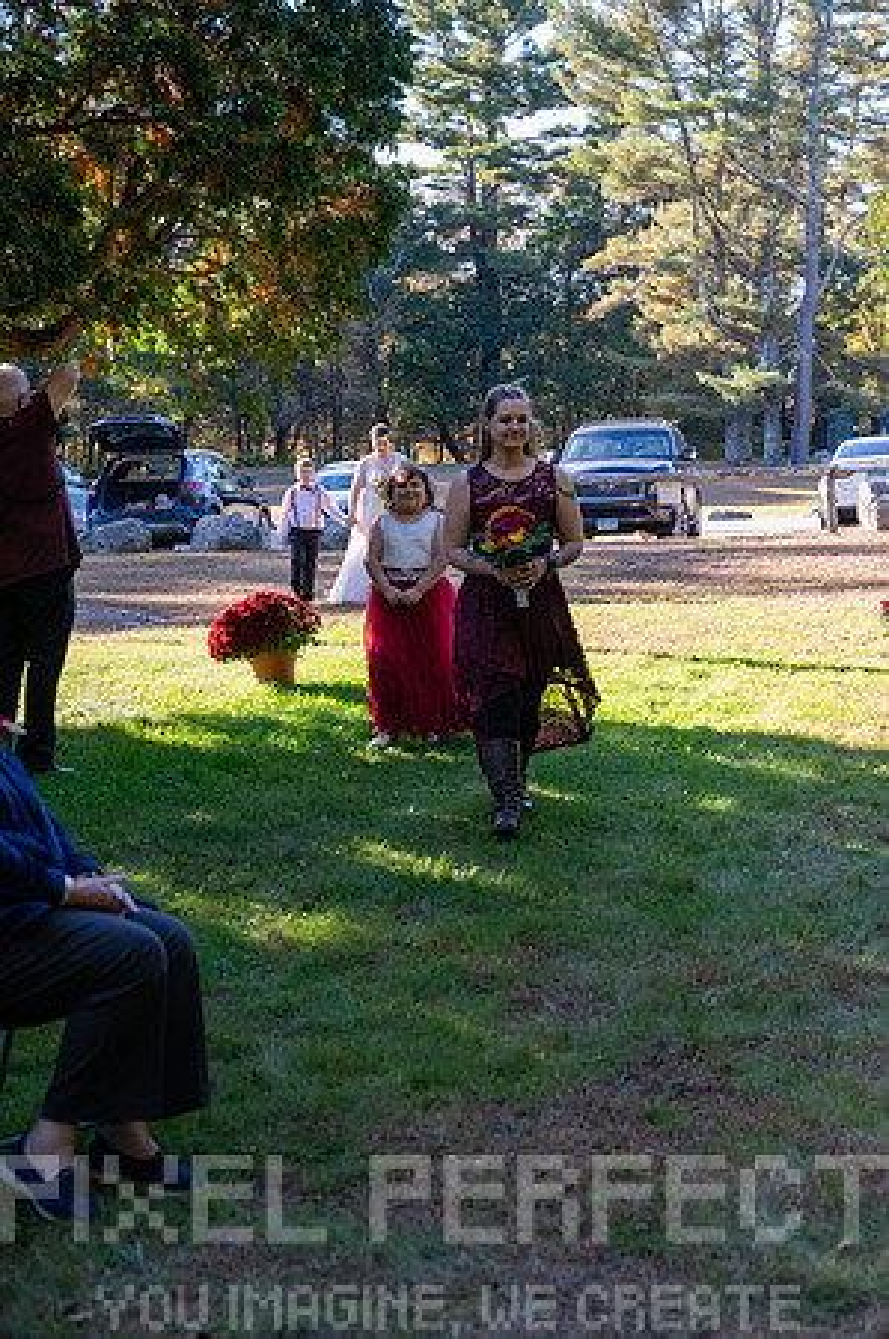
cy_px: 670
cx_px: 444
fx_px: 2153
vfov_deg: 34.5
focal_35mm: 58
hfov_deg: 23.3
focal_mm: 58
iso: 6400
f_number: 4.5
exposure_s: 1/5000
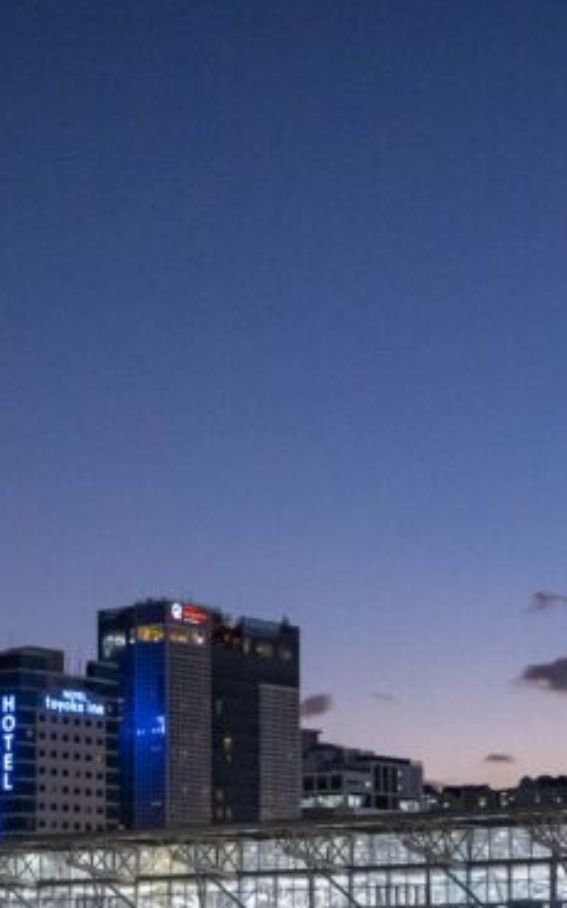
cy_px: 816
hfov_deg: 13.6
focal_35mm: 96
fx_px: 2375
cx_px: 371
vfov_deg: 21.2
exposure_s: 1/160
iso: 10000
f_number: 4.5
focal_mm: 34
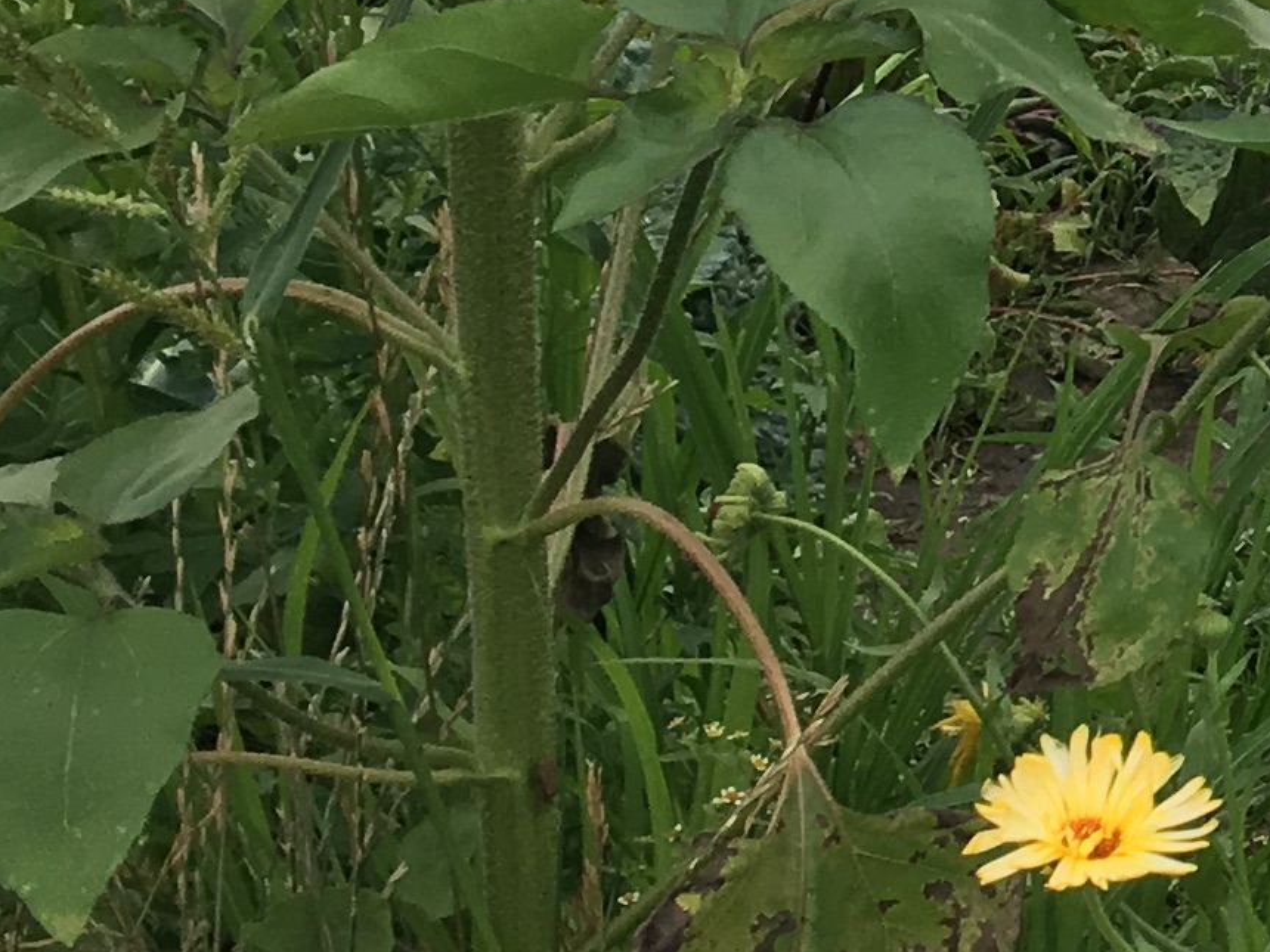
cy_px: -548
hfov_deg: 12.7
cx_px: 2527
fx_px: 4990
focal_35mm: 136
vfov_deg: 10.5
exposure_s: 1/818
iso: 25
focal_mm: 4.15
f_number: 2.2
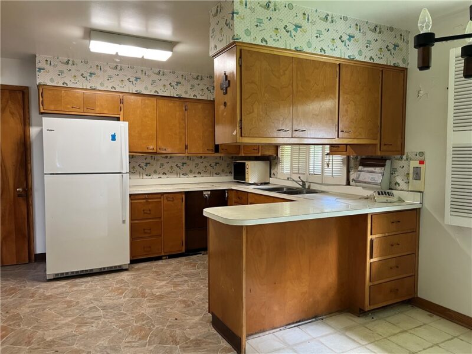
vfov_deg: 53.1
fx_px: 355
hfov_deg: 67.3
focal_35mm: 26
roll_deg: -0.3
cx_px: 236
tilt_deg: -3.6
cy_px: 177
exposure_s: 1/60
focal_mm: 5.7
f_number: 1.5
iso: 250
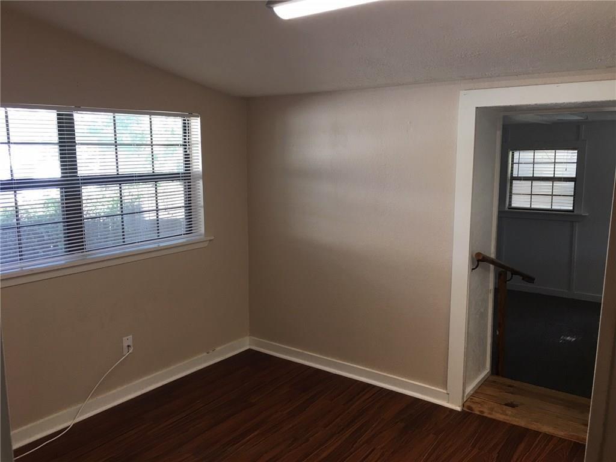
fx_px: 516
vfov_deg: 48.2
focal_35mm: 29
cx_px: 308
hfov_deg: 61.7
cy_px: 231
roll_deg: -0.3
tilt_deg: -7.9
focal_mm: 4.15
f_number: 2.2
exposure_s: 1/30
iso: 25
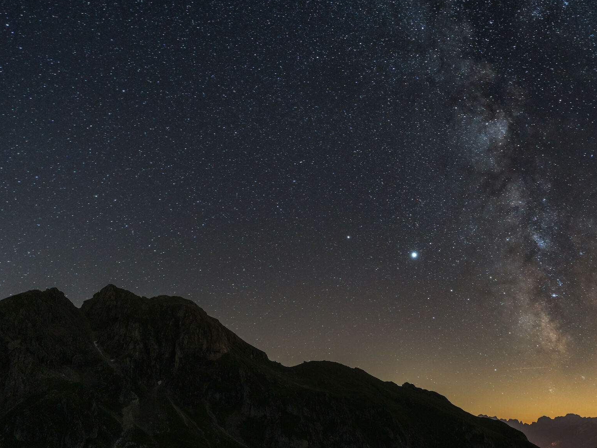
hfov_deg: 64.1
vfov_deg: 51.2
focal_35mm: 27
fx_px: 466
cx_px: 383
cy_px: 255
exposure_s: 25
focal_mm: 18
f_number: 2.8
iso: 2500
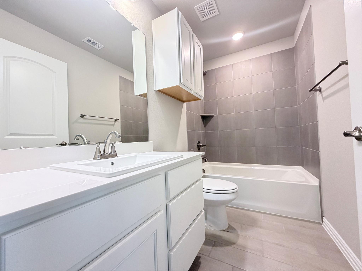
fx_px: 146
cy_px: 136
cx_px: 181
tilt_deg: +0.5
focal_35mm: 14
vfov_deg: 85.7
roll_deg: +2.1
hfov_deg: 102.1
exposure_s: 1/60
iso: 320
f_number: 2.2
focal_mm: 2.22
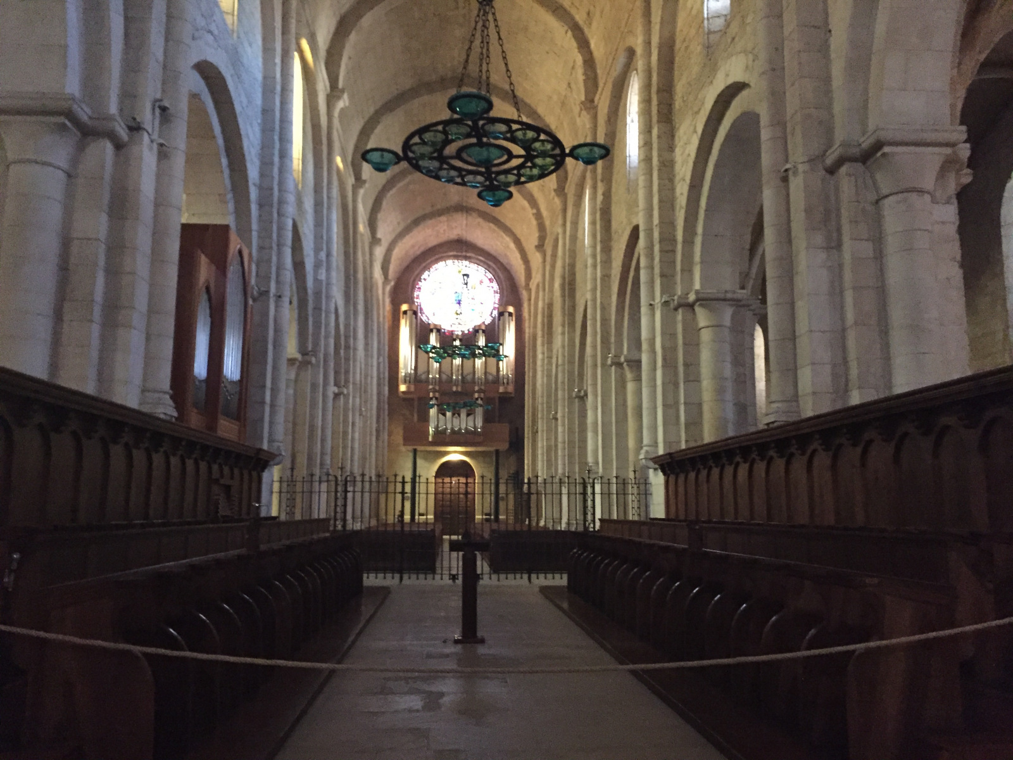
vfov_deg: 48.2
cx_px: 506
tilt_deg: +8.4
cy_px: 380
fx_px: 849
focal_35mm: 29
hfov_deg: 61.7
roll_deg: -0.8
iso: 500
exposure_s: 1/17
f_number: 2.2
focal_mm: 4.15
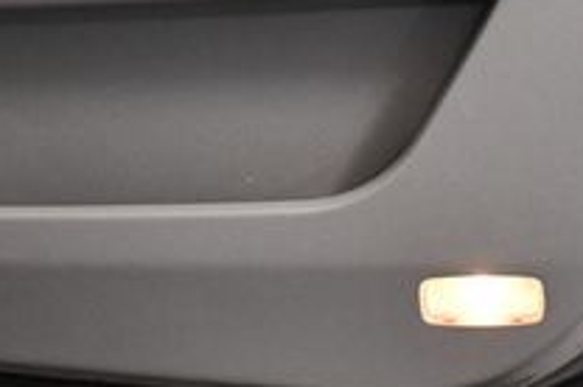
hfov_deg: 18.0
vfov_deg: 11.7
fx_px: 1843
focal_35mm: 114
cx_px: 263
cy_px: -109
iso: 3200
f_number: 4
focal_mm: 25
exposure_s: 1/125
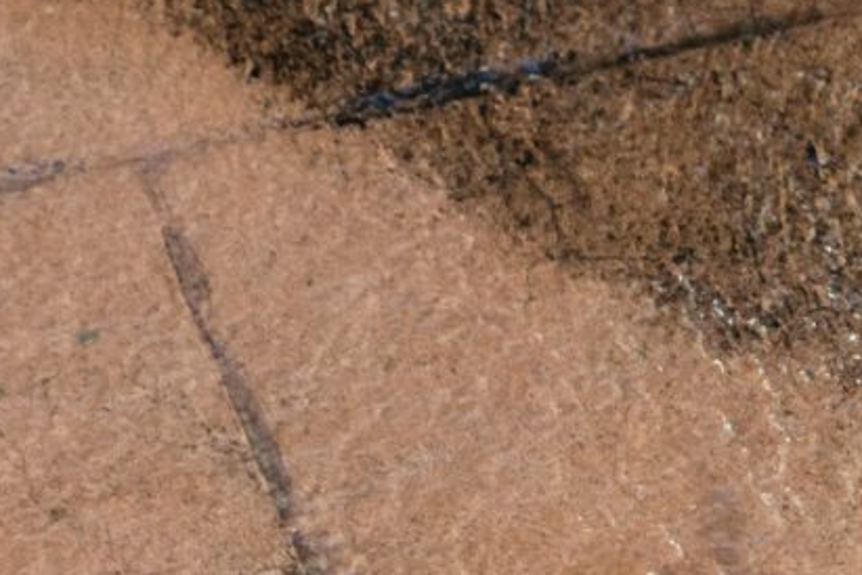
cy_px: 409
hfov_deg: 6.2
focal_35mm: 327
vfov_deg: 4.2
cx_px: -327
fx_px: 7829
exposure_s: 1/400
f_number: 7.1
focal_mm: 70
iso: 400
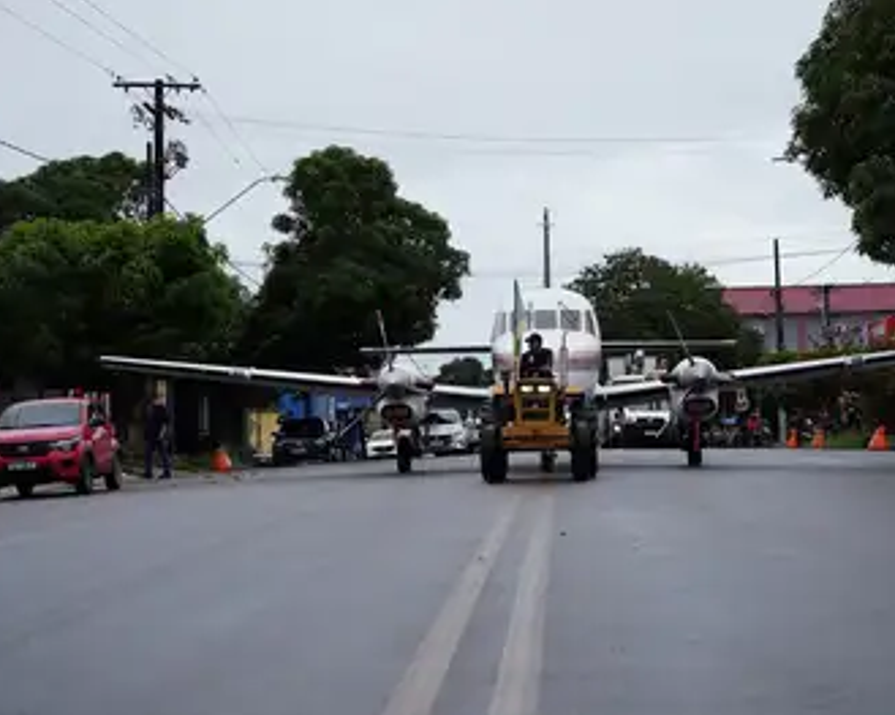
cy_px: 356
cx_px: 525
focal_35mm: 82
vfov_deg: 18.7
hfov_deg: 23.3
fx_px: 2171
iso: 200
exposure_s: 1/1600
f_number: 2.8
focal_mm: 48.4
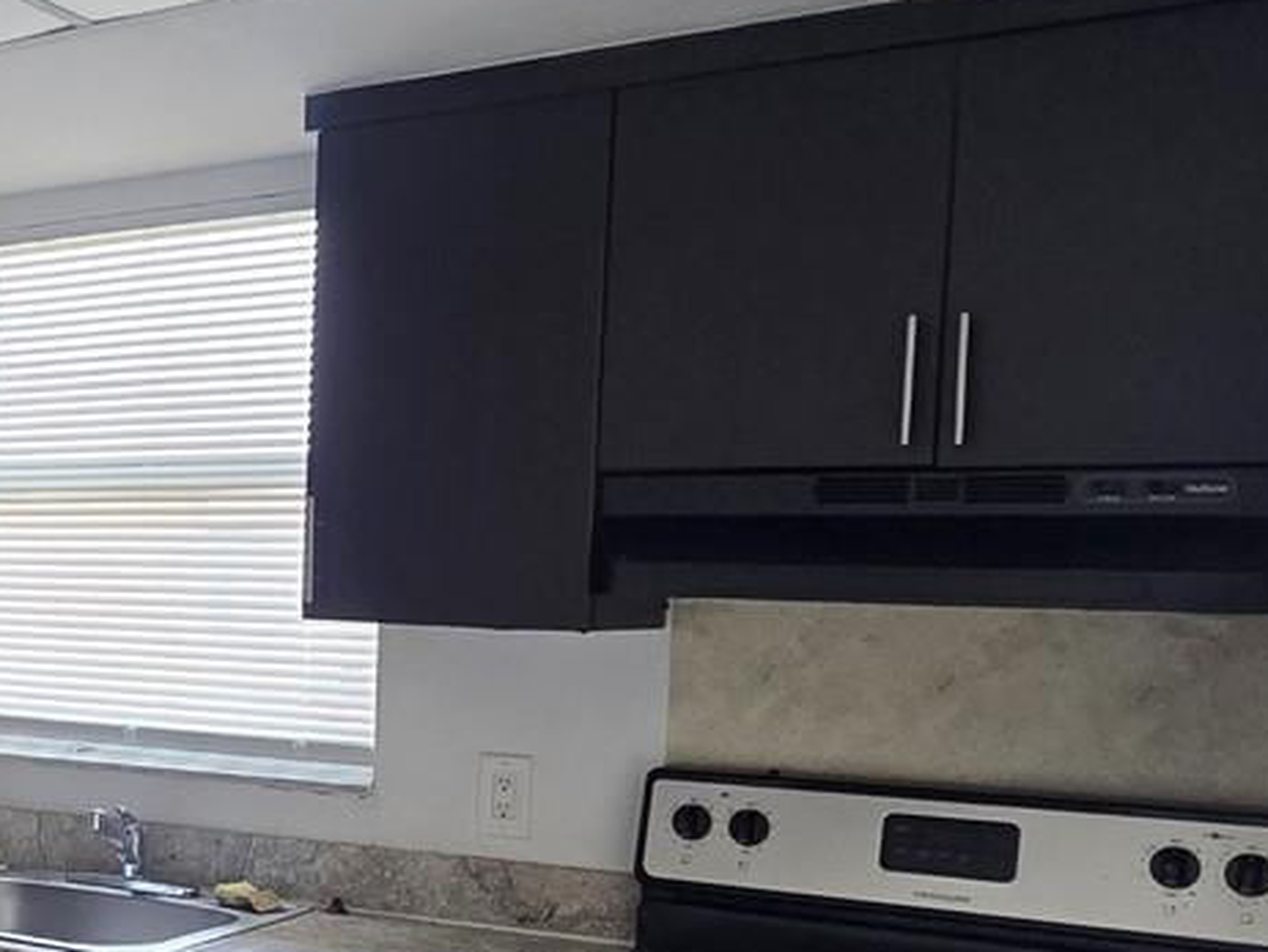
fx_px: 1649
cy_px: 686
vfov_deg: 31.8
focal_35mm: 45
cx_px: -99
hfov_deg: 36.2
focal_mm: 2.2
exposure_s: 1/60
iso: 160
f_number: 2.2
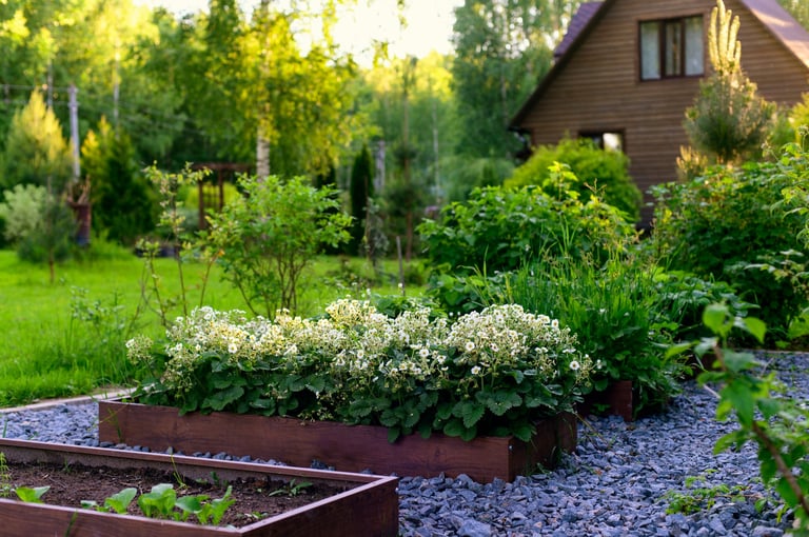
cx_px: 404
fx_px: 1122
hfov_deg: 39.6
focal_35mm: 50
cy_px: 268
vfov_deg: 26.9
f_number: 4
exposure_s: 1/250
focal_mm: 50
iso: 360
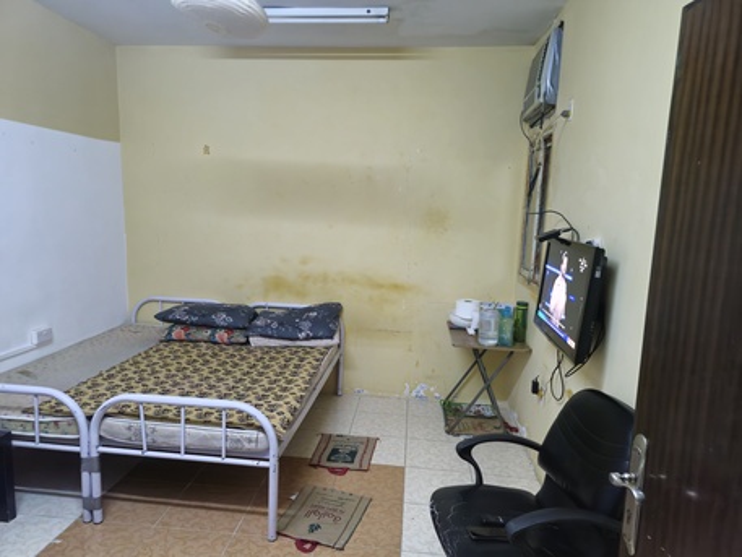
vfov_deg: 58.9
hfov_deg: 73.9
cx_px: 371
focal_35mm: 23
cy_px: 278
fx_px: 493
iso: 500
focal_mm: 5.54
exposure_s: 1/33
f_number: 1.8
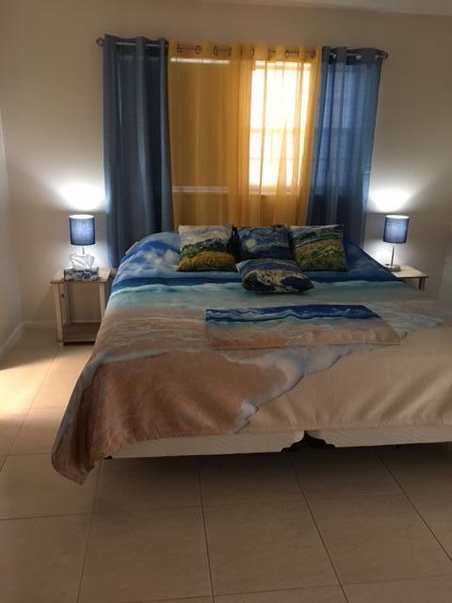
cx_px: 226
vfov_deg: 61.7
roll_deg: -1.8
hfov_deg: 48.2
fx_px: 505
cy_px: 302
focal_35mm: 29
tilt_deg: -16.8
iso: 200
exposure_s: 1/15
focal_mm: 4.15
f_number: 2.2
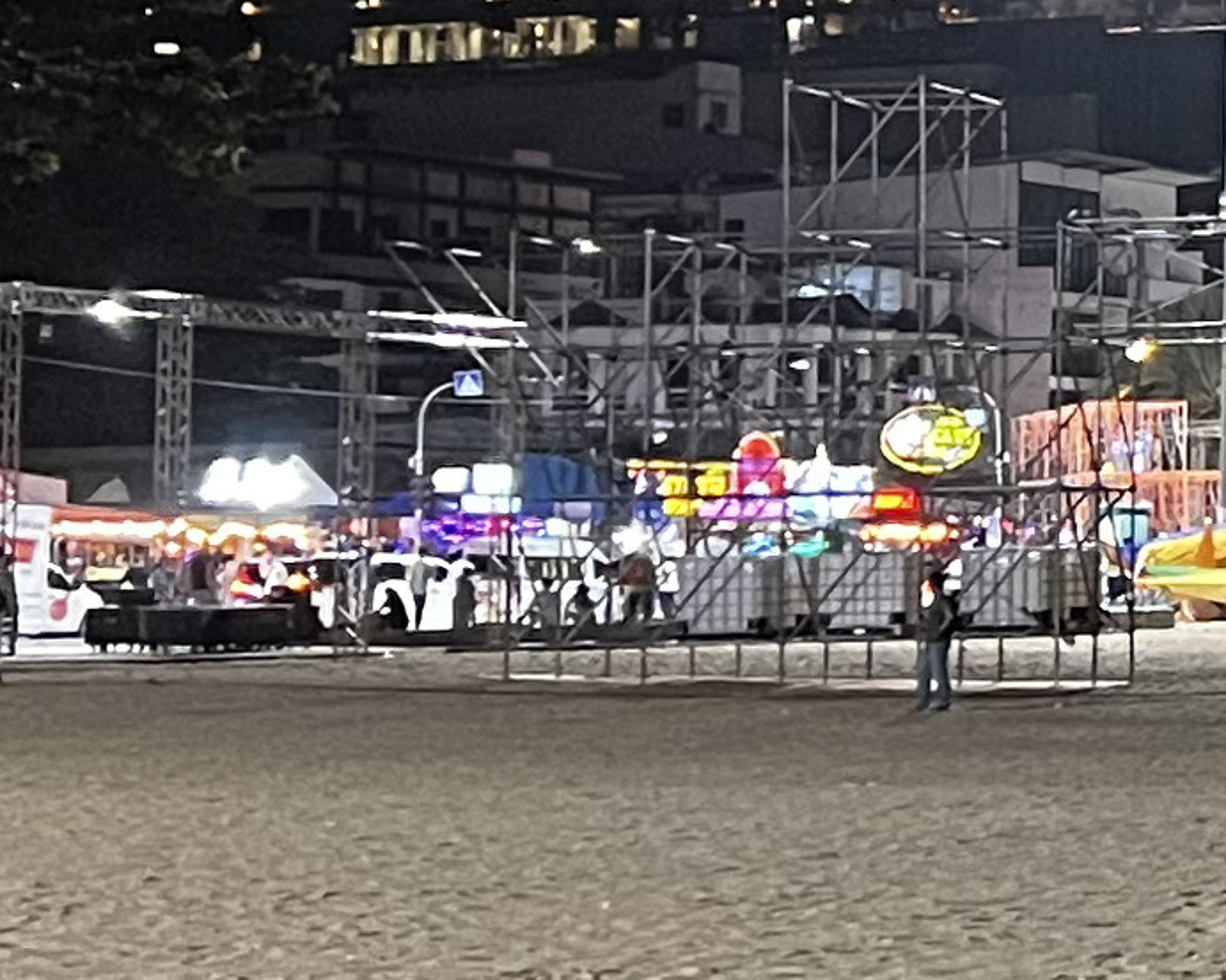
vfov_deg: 10.4
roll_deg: +1.2
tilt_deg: +5.8
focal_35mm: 147
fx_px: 5331
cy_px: 112
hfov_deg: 11.5
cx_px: 2617
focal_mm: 5.7
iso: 640
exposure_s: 1/33
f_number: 1.5
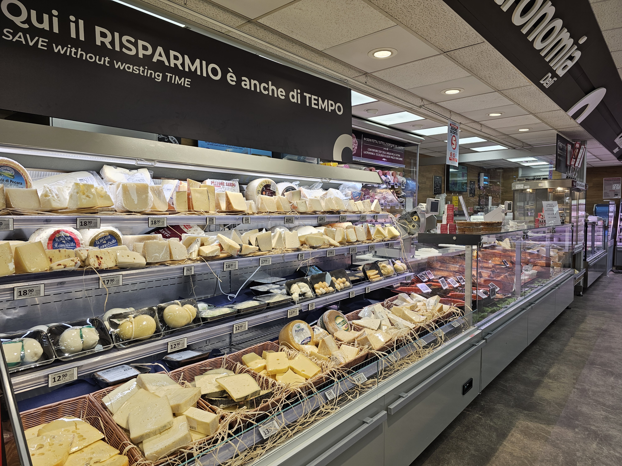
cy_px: 233
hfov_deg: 73.9
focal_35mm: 23
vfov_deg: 58.9
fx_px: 413
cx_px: 311
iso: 25
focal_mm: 6.3
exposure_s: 1/100
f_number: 1.7
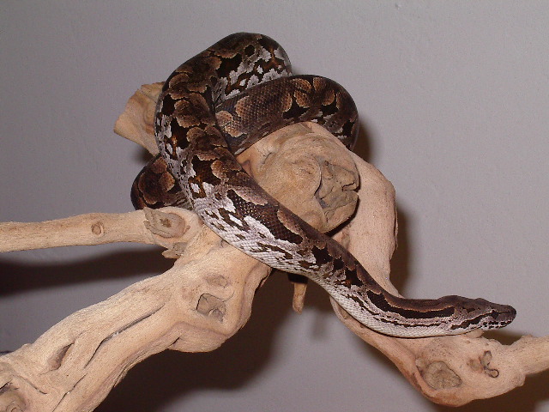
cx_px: 274
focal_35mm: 76
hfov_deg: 25.7
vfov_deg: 19.4
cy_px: 206
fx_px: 1205
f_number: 6.9
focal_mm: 11.5
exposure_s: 1/80
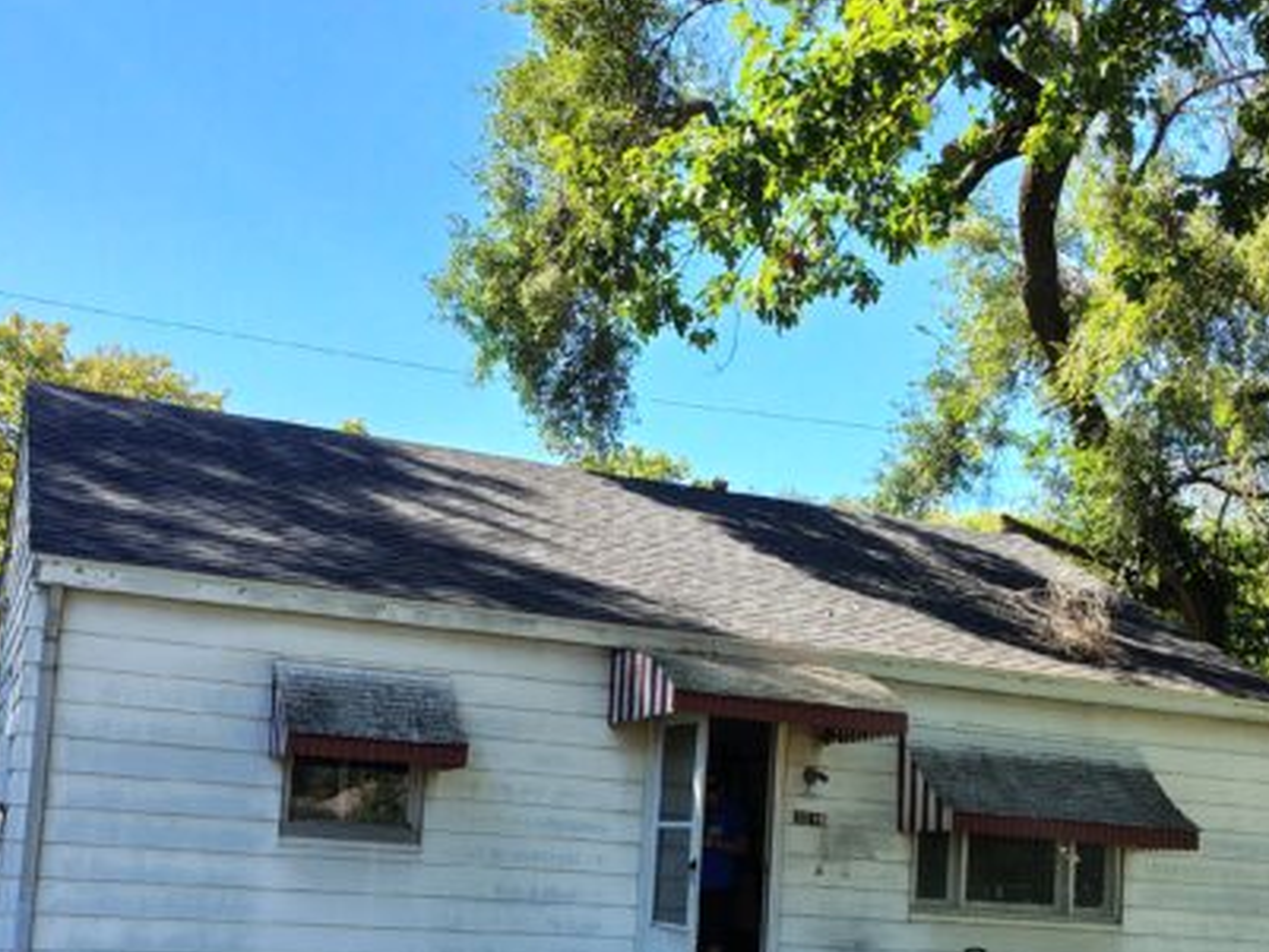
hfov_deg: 41.2
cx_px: 627
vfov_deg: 31.2
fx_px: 1687
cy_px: 671
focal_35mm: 46
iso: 100
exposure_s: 1/308
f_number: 1.8
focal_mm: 5.56
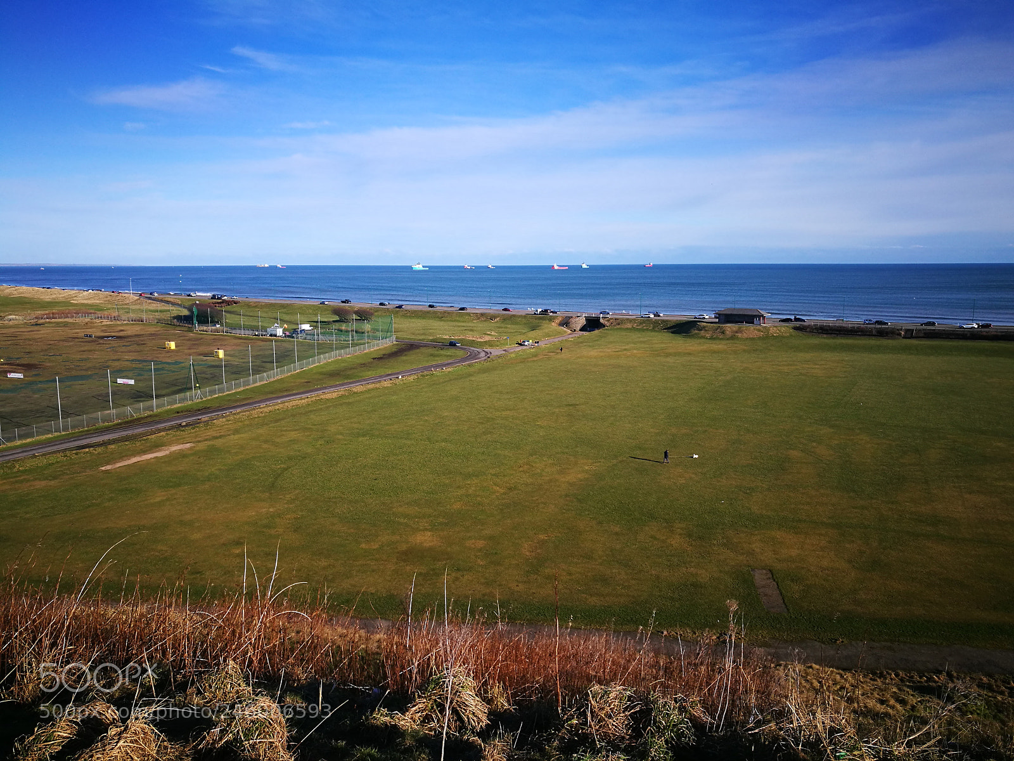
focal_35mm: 27
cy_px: 380
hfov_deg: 65.3
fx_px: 791
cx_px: 507
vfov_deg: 51.4
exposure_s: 1/781
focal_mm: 4.5
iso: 50
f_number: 2.2
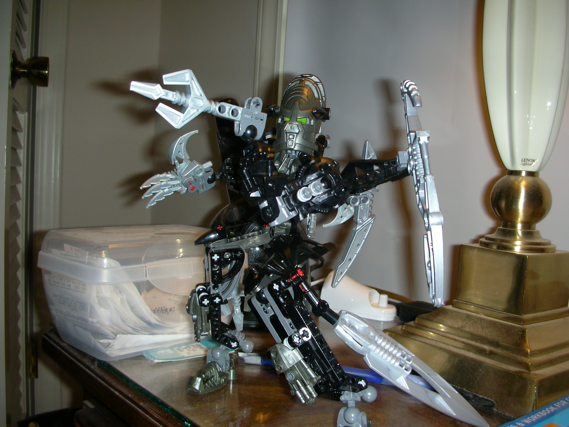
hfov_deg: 52.6
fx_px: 575
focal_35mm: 35
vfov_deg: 40.7
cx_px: 284
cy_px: 214
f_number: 3
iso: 50
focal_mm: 5.8
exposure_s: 1/60.1
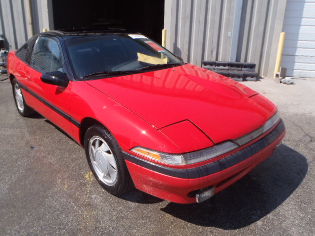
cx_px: 158
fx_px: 255
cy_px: 118
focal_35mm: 28
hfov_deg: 63.4
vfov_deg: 49.7
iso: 80
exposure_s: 1/400
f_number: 4.5
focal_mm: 5
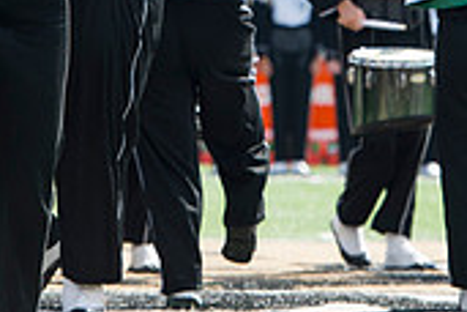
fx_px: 7043
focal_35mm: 543
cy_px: -189
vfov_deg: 2.5
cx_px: 240
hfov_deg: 3.8
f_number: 4.5
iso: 200
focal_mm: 160
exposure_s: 1/1000
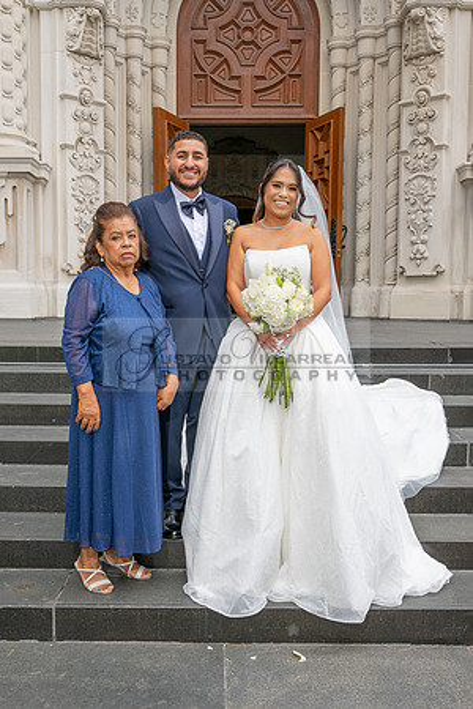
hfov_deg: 34.8
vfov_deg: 50.4
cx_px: 205
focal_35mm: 38
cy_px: 355
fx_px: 754
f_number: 8
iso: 200
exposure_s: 1/200
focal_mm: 25.5
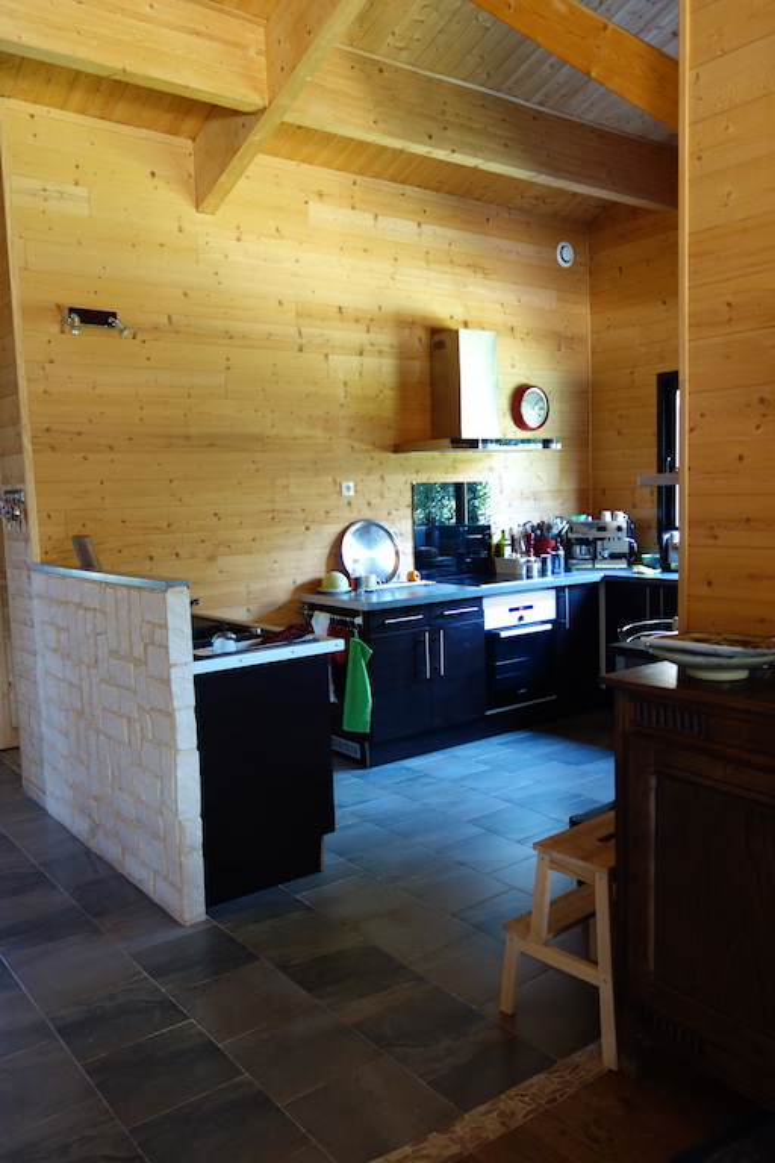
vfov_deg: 65.5
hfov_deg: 46.4
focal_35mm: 28
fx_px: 904
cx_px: 388
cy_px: 582
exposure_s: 1/30
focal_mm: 10.4
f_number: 1.8
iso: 320
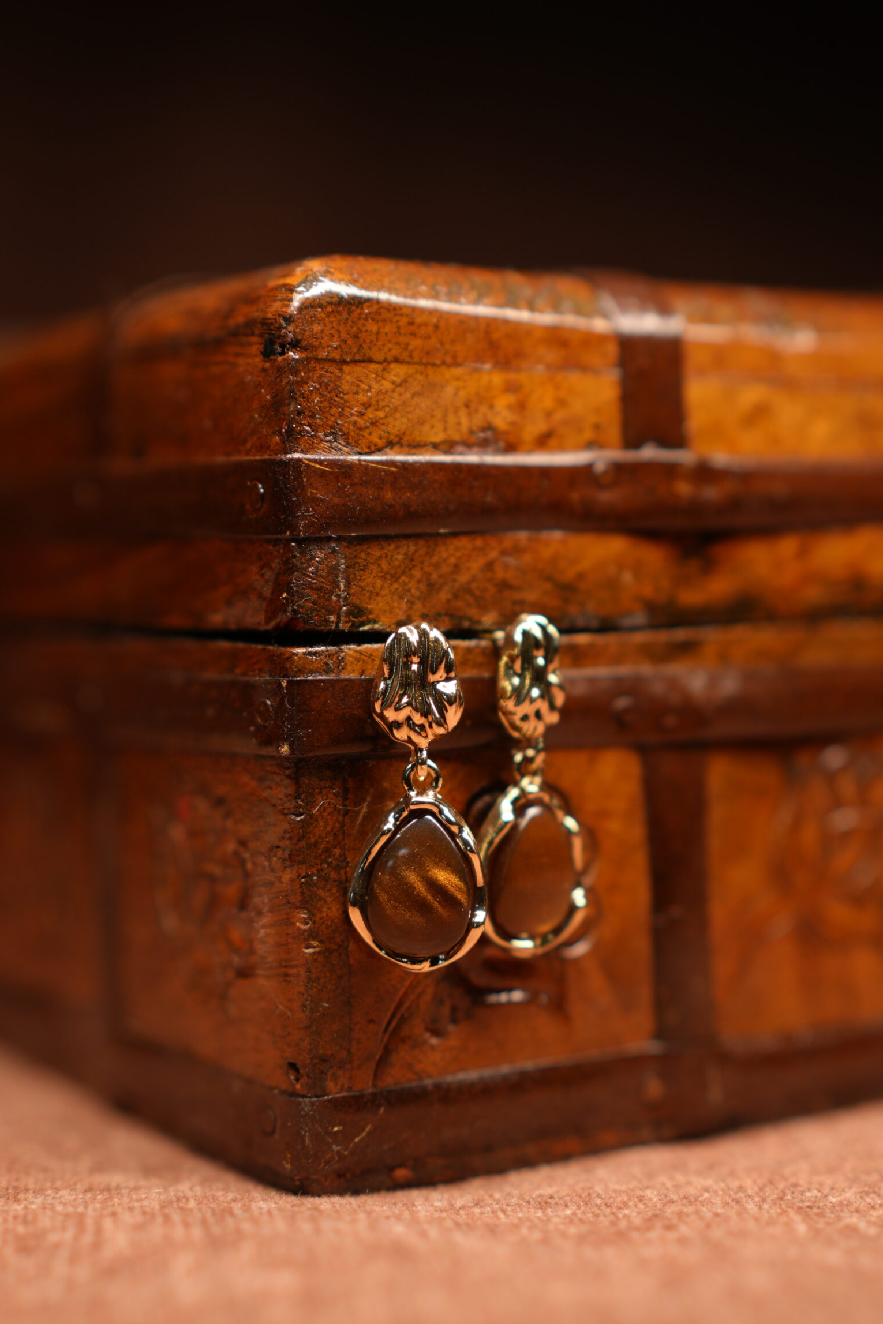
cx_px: 453
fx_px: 2134
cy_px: 612
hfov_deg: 23.4
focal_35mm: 58
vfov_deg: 34.5
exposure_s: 1/160
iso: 100
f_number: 2
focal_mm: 35
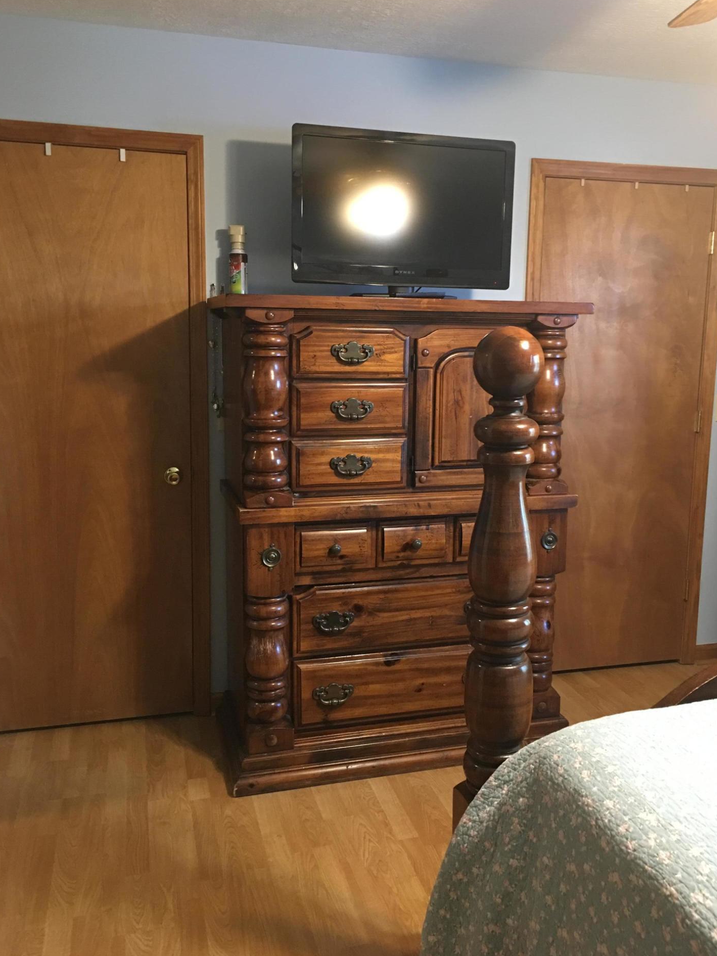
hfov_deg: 45.4
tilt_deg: -7.8
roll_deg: -0.8
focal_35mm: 31
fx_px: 856
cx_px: 369
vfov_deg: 58.3
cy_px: 455
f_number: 2.2
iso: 80
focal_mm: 4.15
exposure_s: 1/10
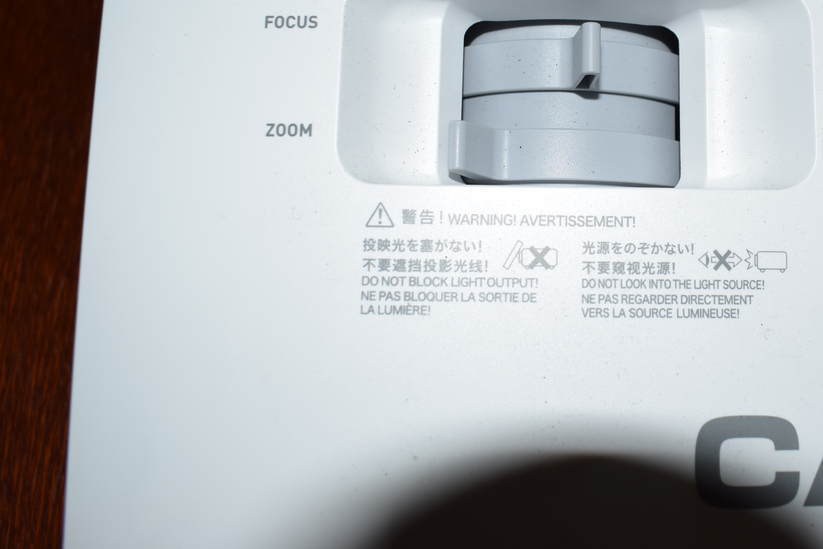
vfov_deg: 29.1
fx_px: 1045
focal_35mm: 46
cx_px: 594
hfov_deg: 42.0
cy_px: 155
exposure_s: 1/60
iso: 100
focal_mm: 21
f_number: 8
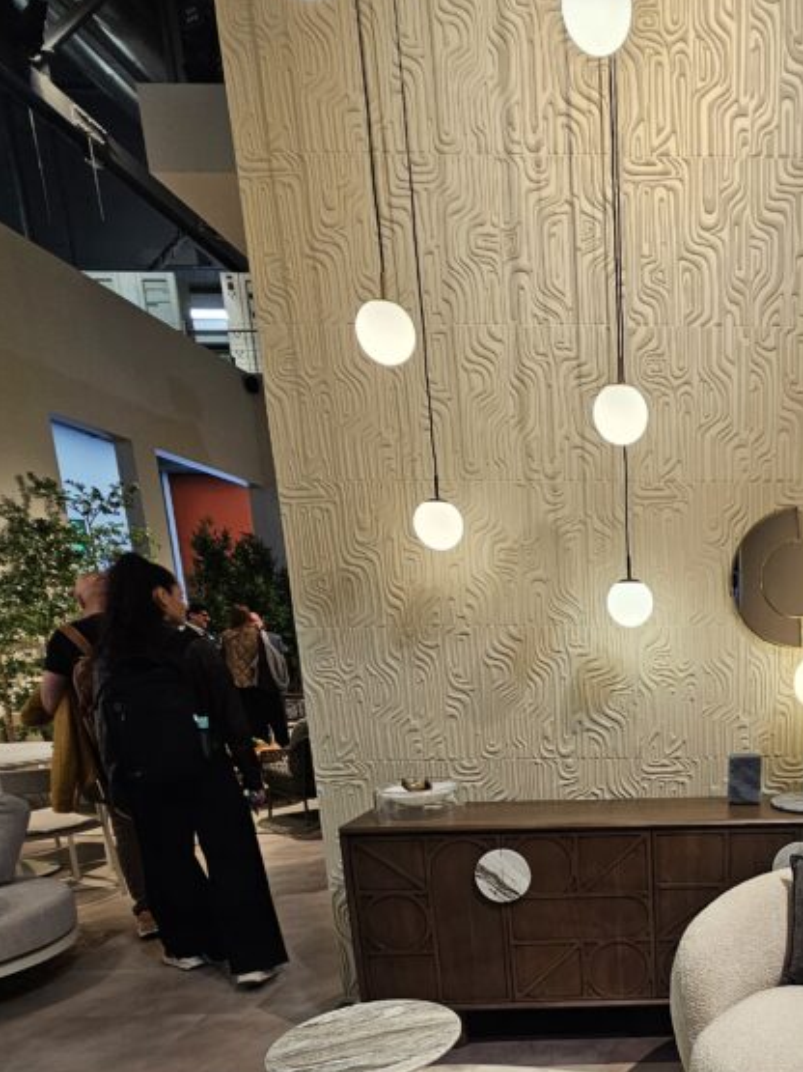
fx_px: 743
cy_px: 844
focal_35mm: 24
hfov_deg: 51.1
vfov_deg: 65.7
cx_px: 703
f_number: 2.2
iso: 80
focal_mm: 2.2
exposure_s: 1/61.3
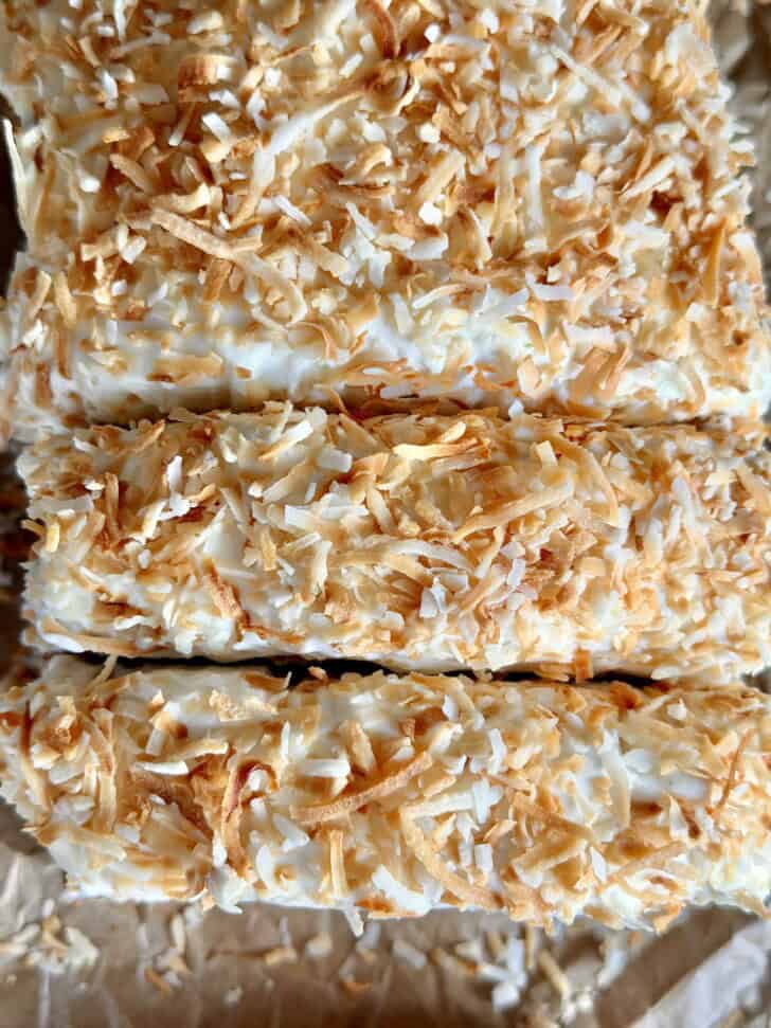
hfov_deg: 30.3
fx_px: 1426
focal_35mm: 48
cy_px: 514
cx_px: 386
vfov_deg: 39.7
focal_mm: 6.8
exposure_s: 1/60
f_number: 1.8
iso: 125
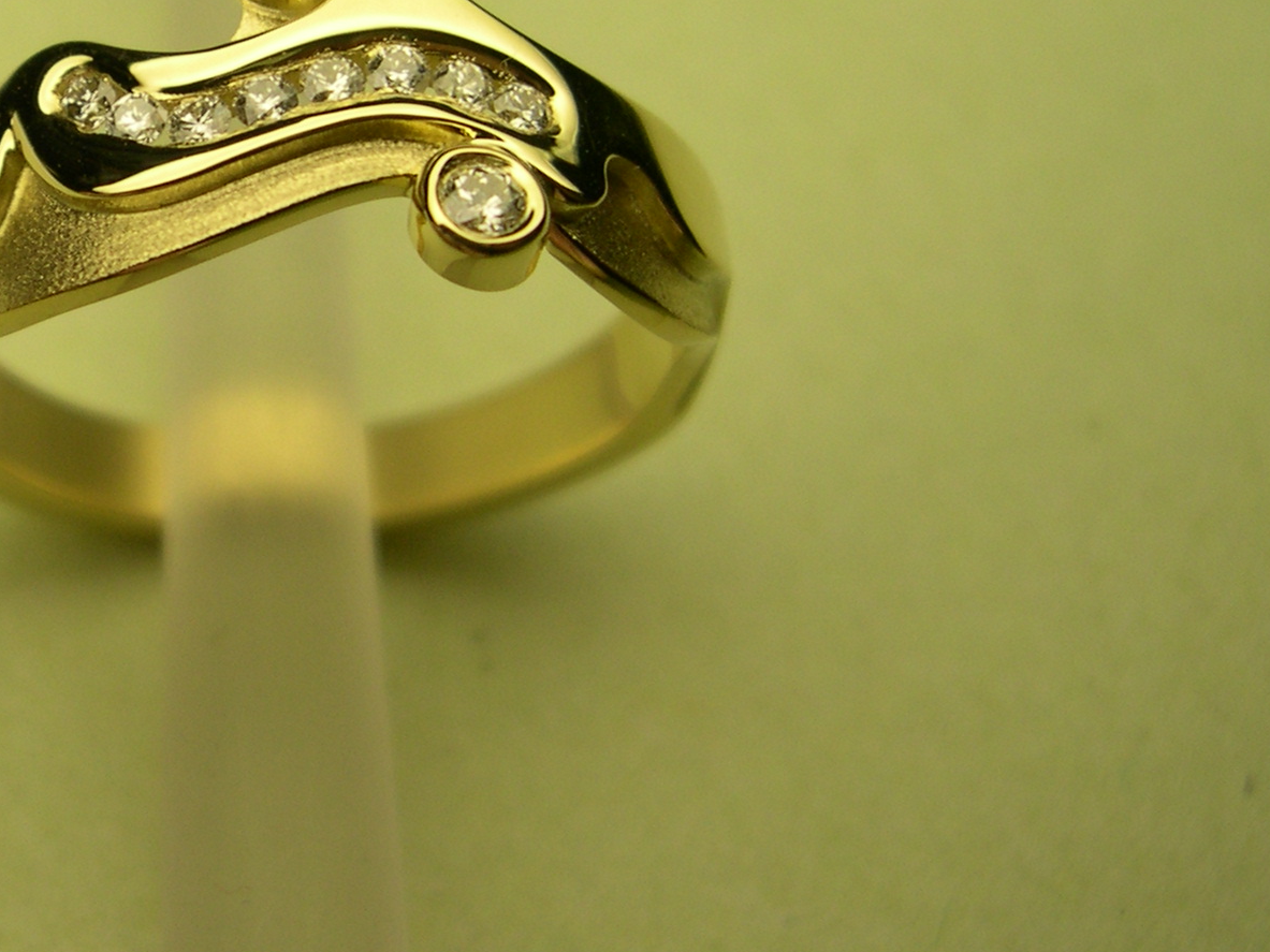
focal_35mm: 73
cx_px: 165
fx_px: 2678
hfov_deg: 25.9
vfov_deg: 20.0
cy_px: 260
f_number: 2.8
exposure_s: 1/214
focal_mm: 8
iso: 100
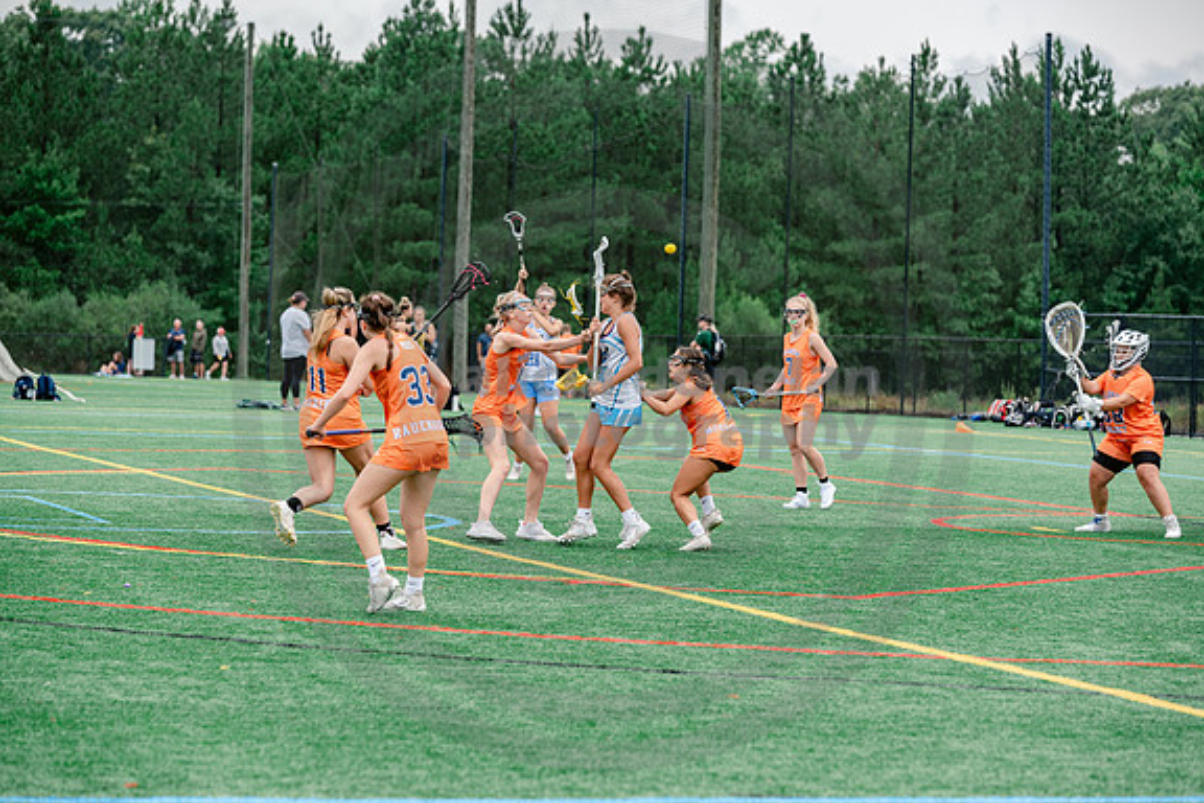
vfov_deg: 10.5
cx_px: 604
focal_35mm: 131
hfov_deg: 15.6
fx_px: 4381
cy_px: 400
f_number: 4.5
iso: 250
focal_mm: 130
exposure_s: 1/320
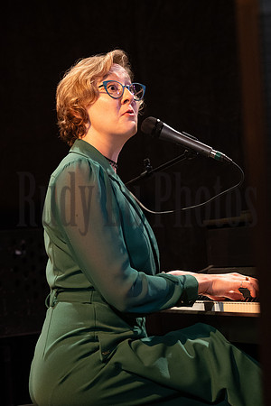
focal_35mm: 160
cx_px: 136
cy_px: 203
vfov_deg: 12.8
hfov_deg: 8.6
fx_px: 1807
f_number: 6.3
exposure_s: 1/125
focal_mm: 160
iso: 5000
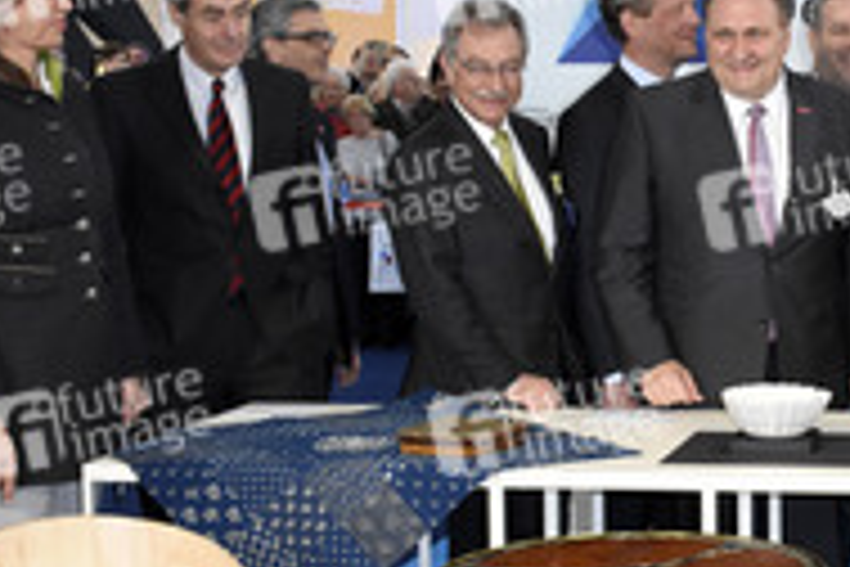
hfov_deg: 22.6
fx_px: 2030
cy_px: 310
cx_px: 875
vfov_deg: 15.9
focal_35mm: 86
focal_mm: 24
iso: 1600
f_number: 6.3
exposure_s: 1/60
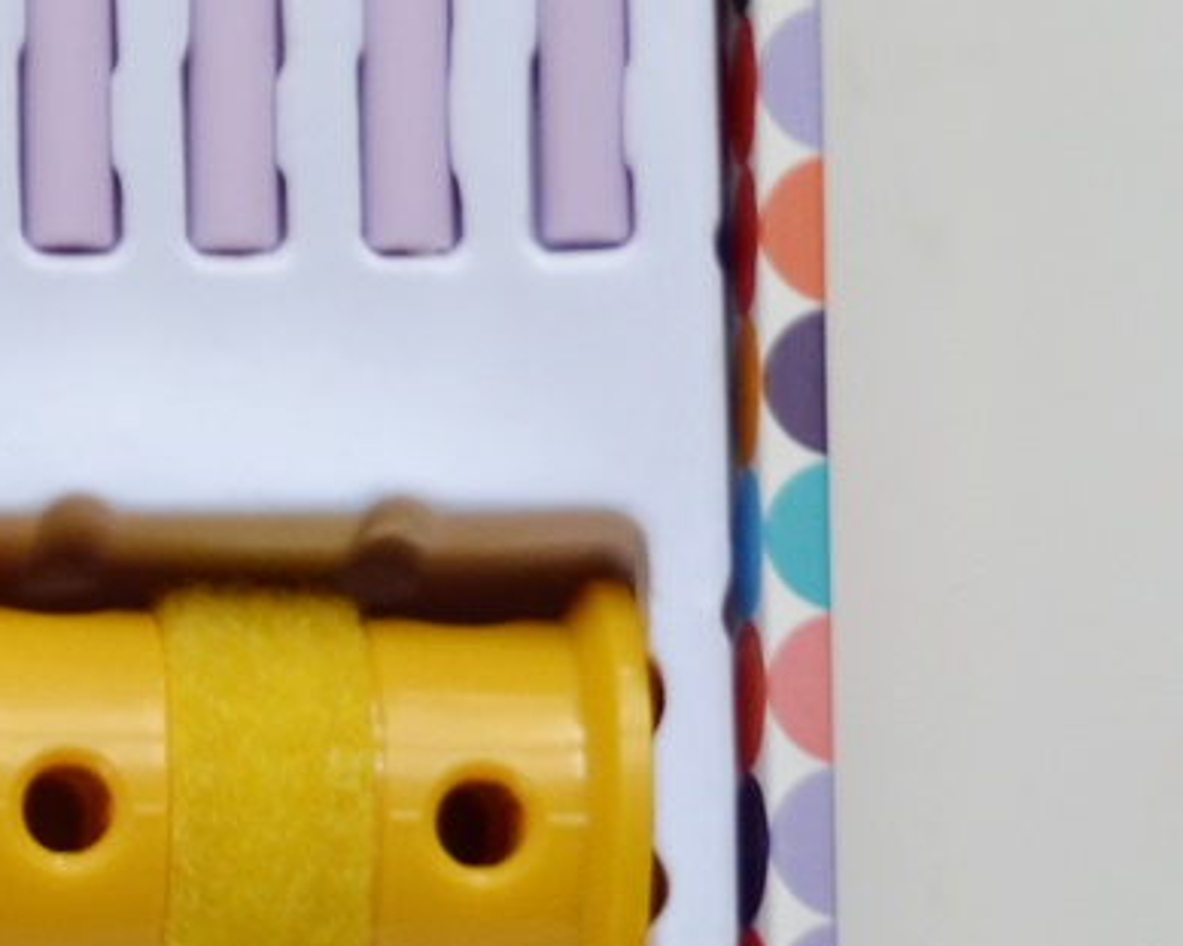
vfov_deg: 4.3
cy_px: -424
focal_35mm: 361
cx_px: -1441
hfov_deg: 5.2
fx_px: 12636
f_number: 1.8
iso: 320
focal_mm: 50
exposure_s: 1/80
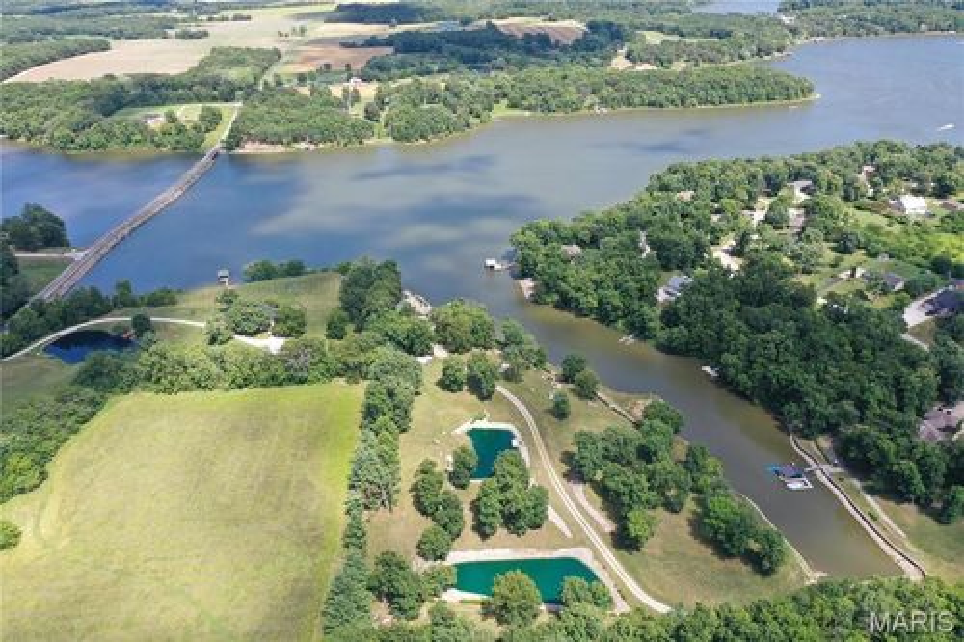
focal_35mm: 28
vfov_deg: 46.4
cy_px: 321
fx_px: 749
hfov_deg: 65.5
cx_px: 482
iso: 100
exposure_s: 1/240
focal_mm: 10.26
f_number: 5
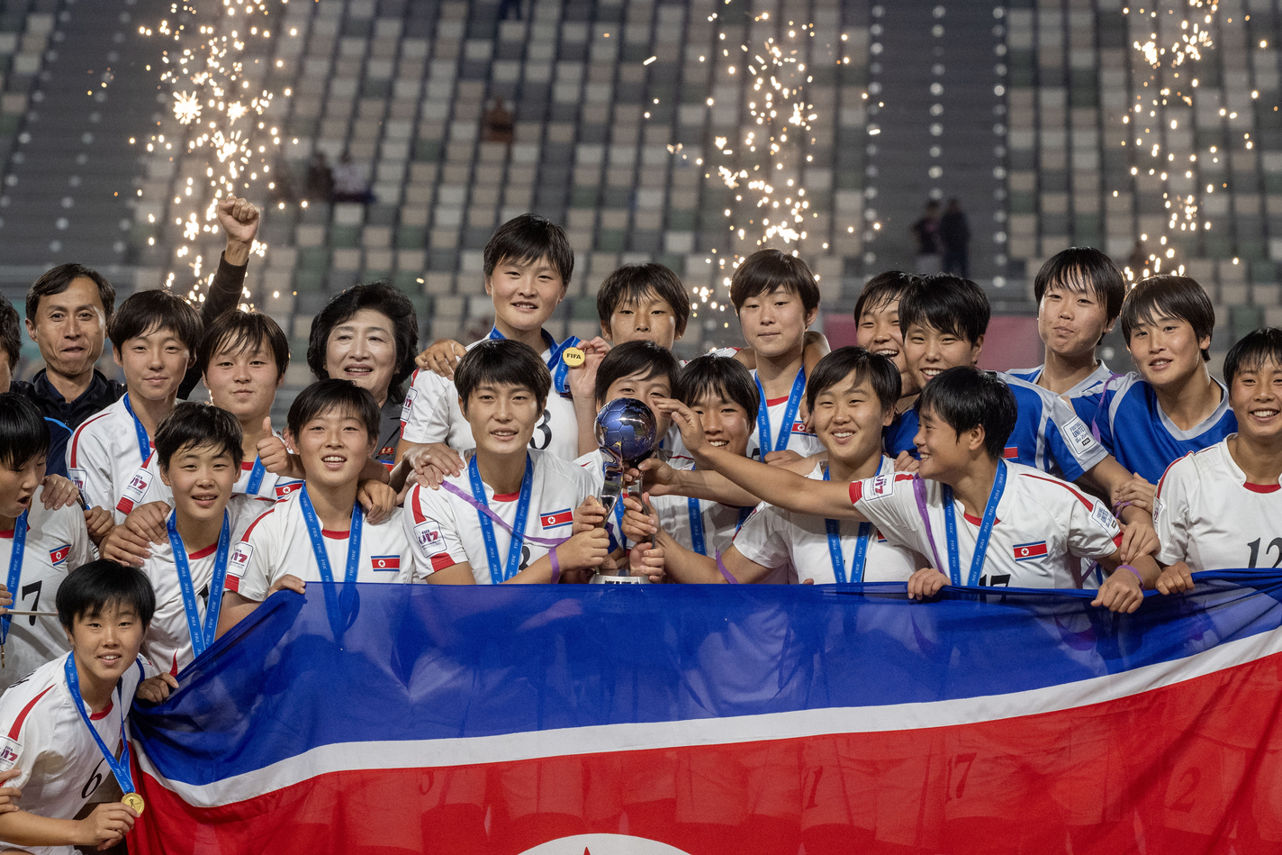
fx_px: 6658
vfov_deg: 7.3
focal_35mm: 187
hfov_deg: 11.0
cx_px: 633
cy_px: 584
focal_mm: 130
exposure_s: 1/640
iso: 2500
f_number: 5.6
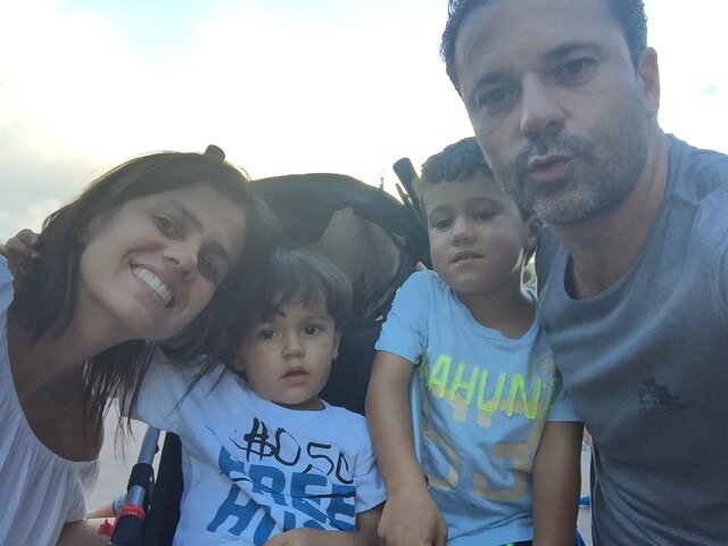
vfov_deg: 45.4
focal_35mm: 31
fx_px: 652
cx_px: 364
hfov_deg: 58.4
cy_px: 273
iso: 40
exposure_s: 1/40
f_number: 2.2
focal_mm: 2.65
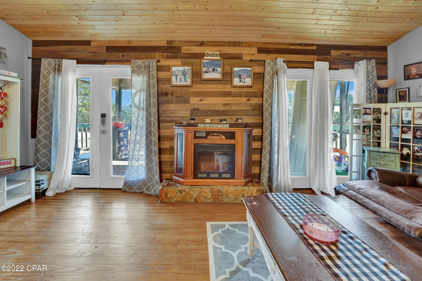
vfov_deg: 81.2
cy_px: 140
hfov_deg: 104.3
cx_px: 211
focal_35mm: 14
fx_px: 164
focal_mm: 14
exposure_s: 1/15
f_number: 7.1
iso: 400
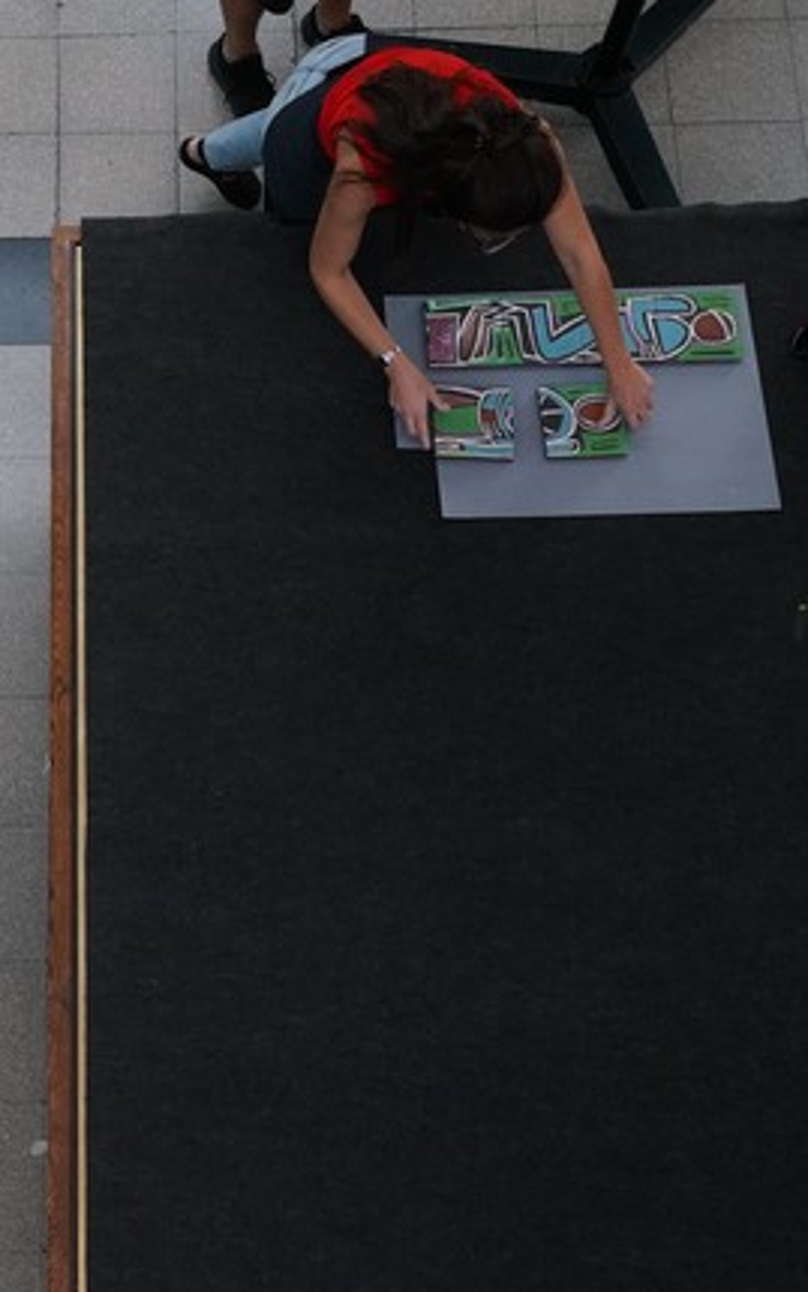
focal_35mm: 58
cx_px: -78
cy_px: 616
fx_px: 2042
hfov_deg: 21.3
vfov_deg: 35.1
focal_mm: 34
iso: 3200
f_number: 5.6
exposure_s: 1/160
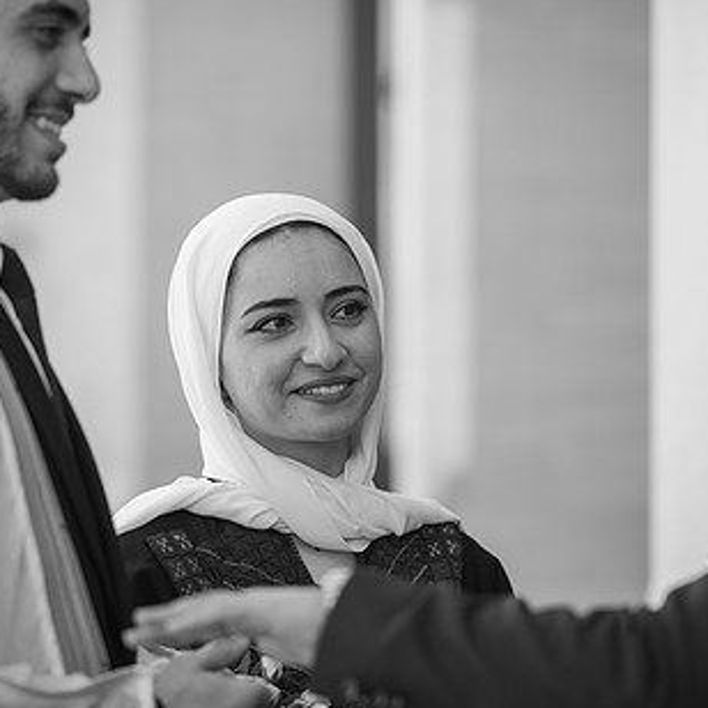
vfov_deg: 6.1
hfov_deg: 6.1
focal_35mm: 288
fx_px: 6664
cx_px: 324
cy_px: 351
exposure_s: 1/640
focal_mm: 180
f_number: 2.8
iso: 100
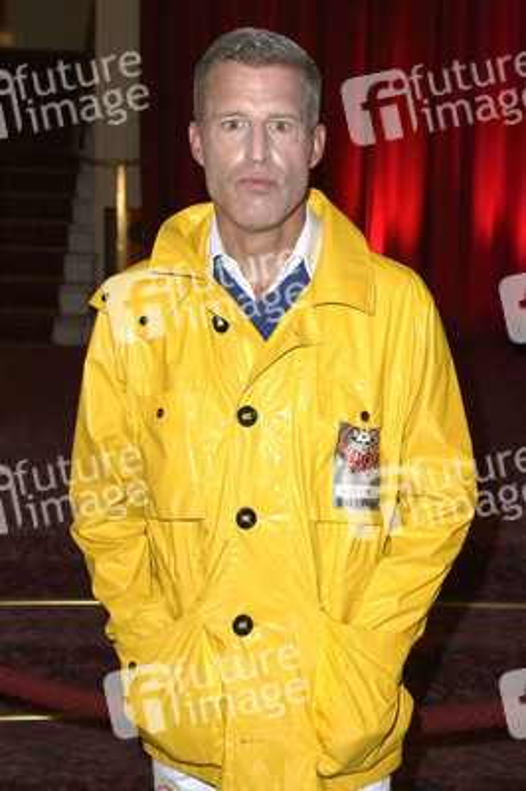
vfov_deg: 41.1
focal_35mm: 48
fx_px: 1054
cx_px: 263
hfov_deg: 28.0
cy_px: 396
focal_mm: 48
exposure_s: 1/250
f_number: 5.6
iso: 1000
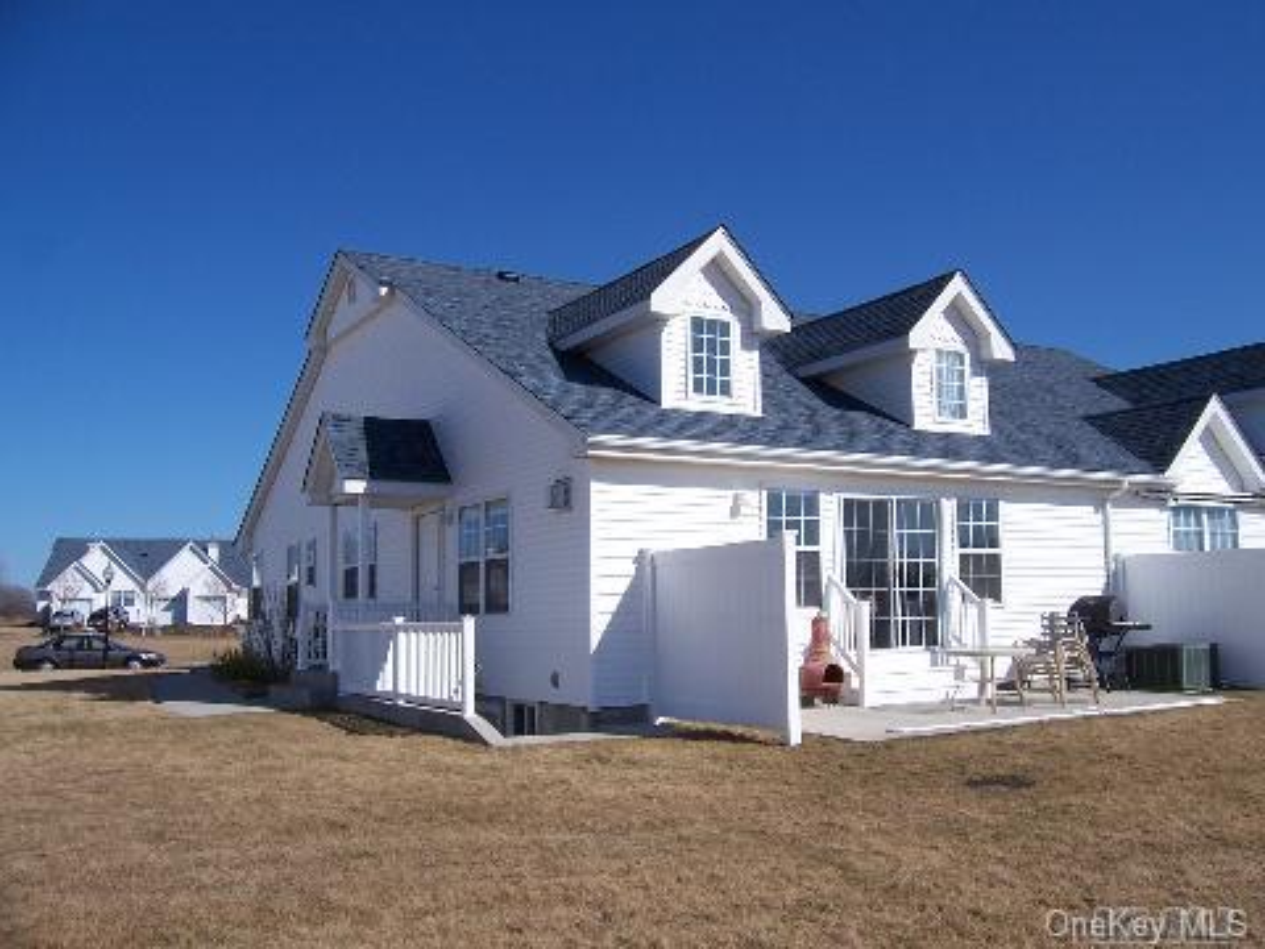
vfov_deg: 42.9
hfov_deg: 55.4
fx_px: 1206
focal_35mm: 33
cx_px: 632
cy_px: 474
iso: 80
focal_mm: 5.5
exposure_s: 1/750
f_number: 5.6
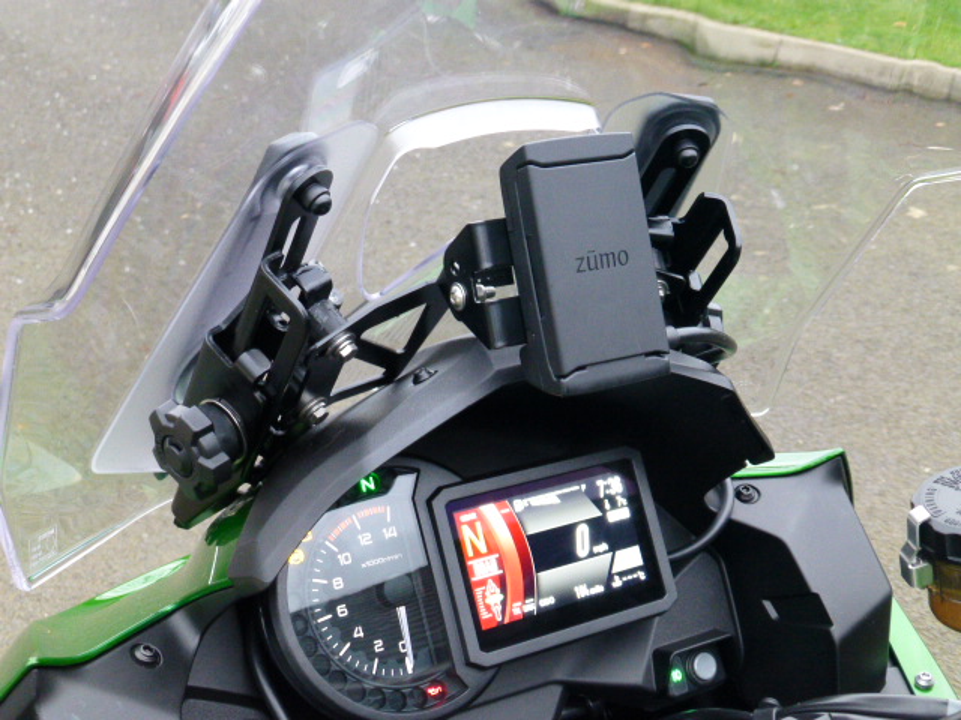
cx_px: 480
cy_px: 360
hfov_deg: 35.5
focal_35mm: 54
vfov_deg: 27.0
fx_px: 1499
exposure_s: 1/25
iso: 800
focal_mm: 9.7
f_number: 4.6
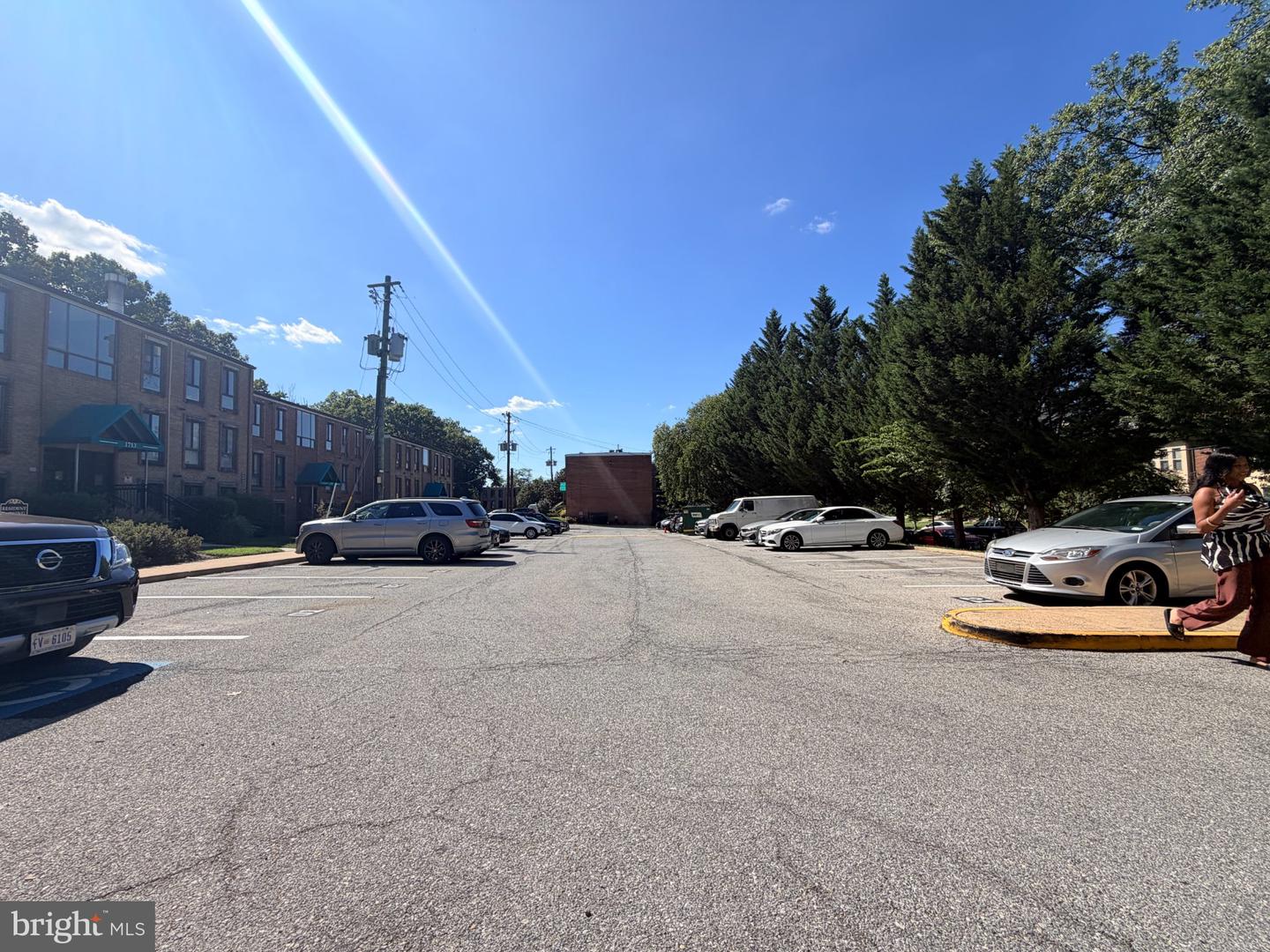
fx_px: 514
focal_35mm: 14
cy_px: 476
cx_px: 635
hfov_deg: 102.1
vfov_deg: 85.7
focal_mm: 2.22
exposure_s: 1/1017
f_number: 2.2
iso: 20
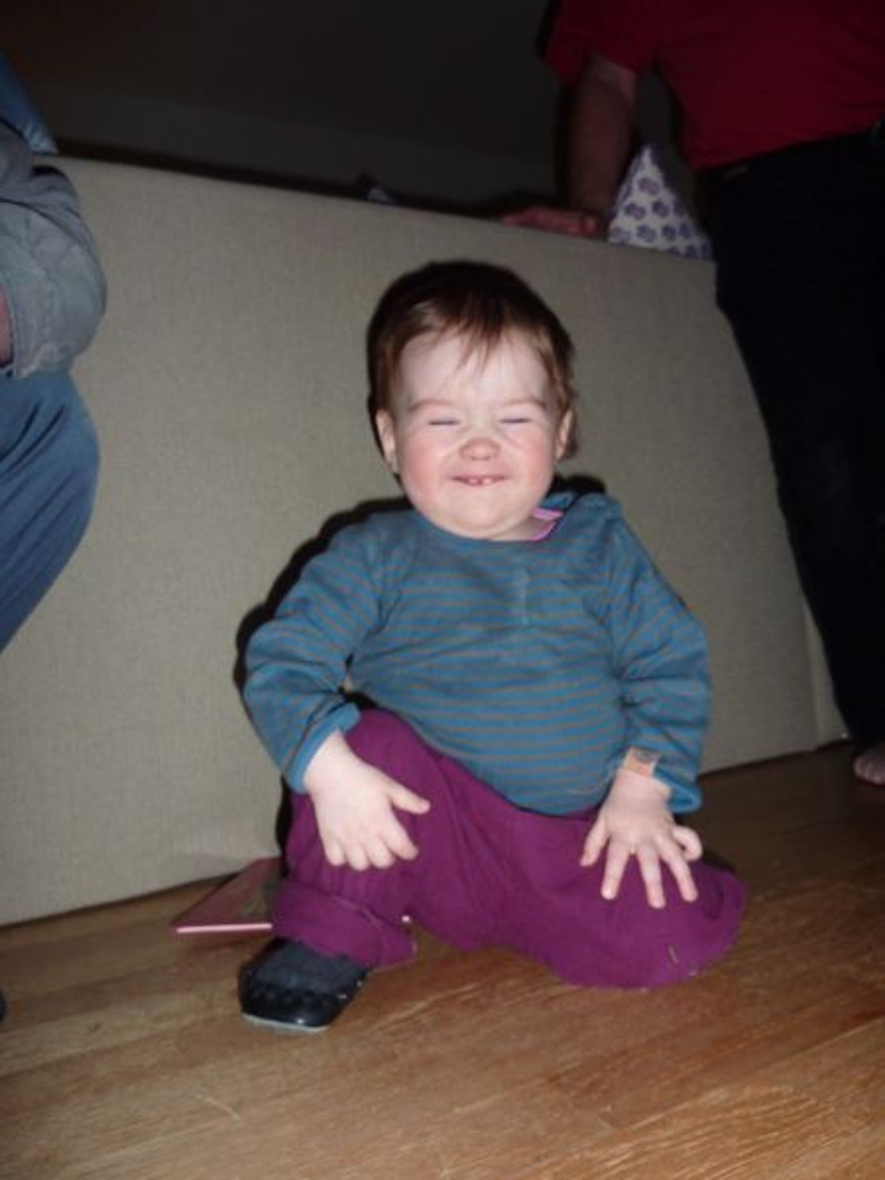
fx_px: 852
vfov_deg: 69.4
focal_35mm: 25
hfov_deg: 54.9
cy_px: 590
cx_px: 442
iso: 100
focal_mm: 4.1
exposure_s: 1/125
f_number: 3.3
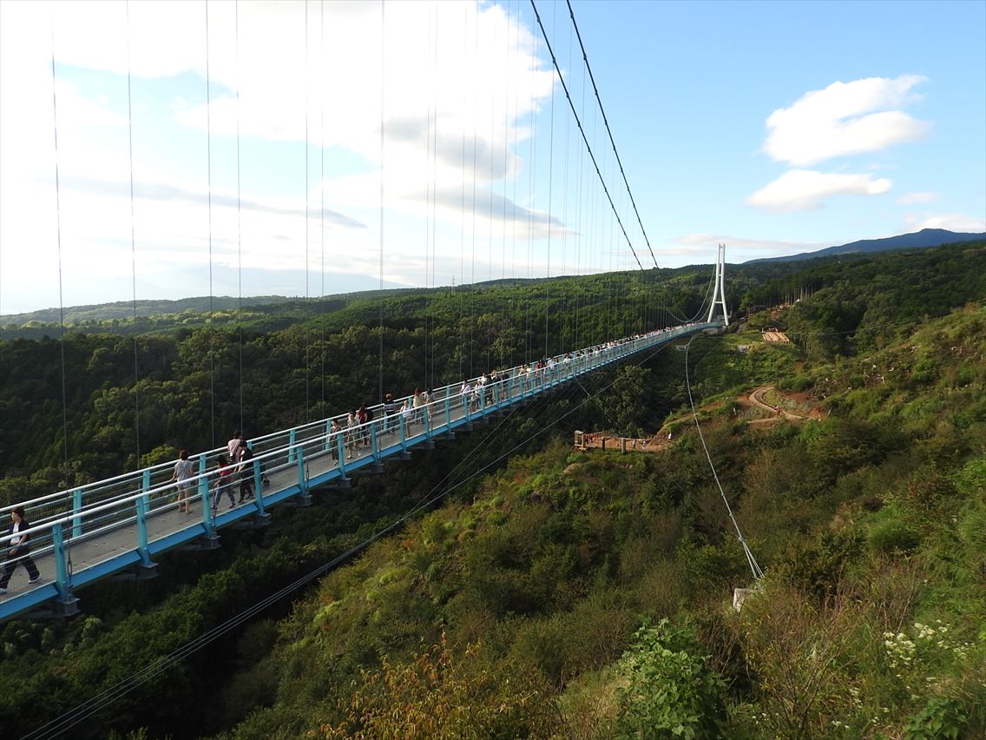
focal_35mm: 24
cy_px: 370
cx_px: 493
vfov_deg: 56.8
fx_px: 684
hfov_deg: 71.6
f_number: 3.3
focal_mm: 4.3
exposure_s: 1/400
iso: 100
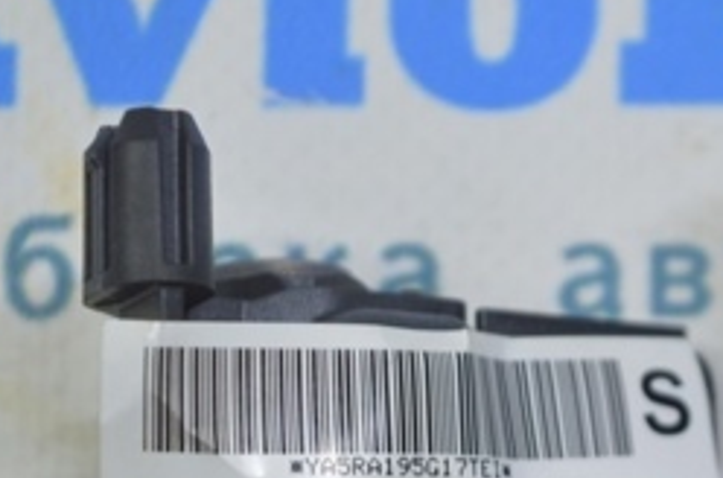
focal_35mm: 213
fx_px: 4273
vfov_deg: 6.4
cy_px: 424
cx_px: 749
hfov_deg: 9.6
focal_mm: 55
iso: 400
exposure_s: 1/25
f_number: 5.6
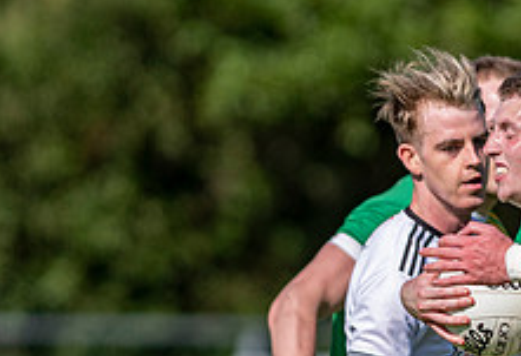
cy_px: 438
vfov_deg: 1.1
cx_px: 570
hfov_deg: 1.6
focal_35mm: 1283
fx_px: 18710
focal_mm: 300
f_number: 2.8
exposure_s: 1/2500
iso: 100
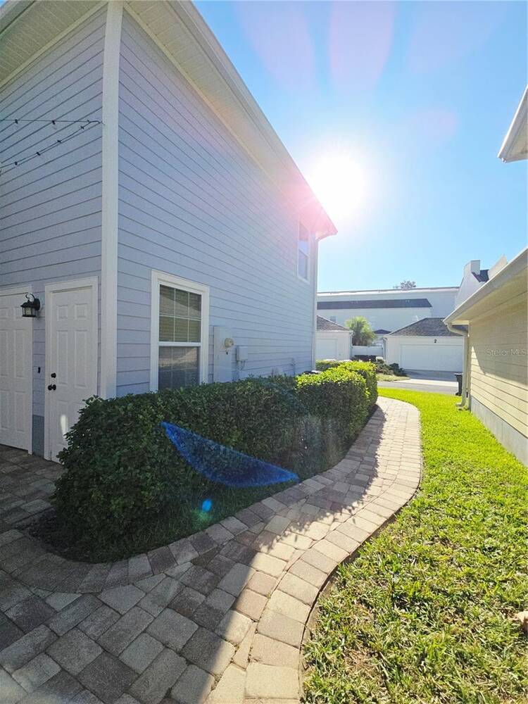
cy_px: 352
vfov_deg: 106.2
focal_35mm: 13
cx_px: 264
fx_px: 264
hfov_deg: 89.9
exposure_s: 1/3067
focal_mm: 2.2
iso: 50
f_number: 2.2
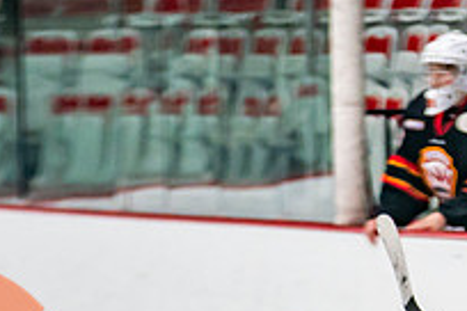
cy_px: 432
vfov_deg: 1.6
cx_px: 719
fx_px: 11155
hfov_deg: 2.4
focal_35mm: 860
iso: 1000
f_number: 2.8
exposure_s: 1/640
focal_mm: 200
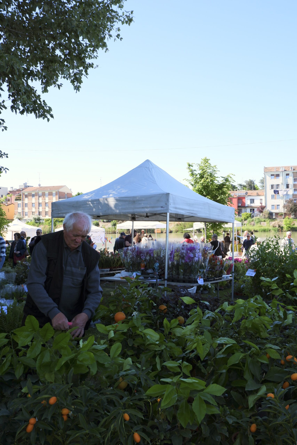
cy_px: 222
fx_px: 371
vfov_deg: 61.9
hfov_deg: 43.6
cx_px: 148
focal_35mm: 30
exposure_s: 1/320
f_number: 6.4
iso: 200
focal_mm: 20.9
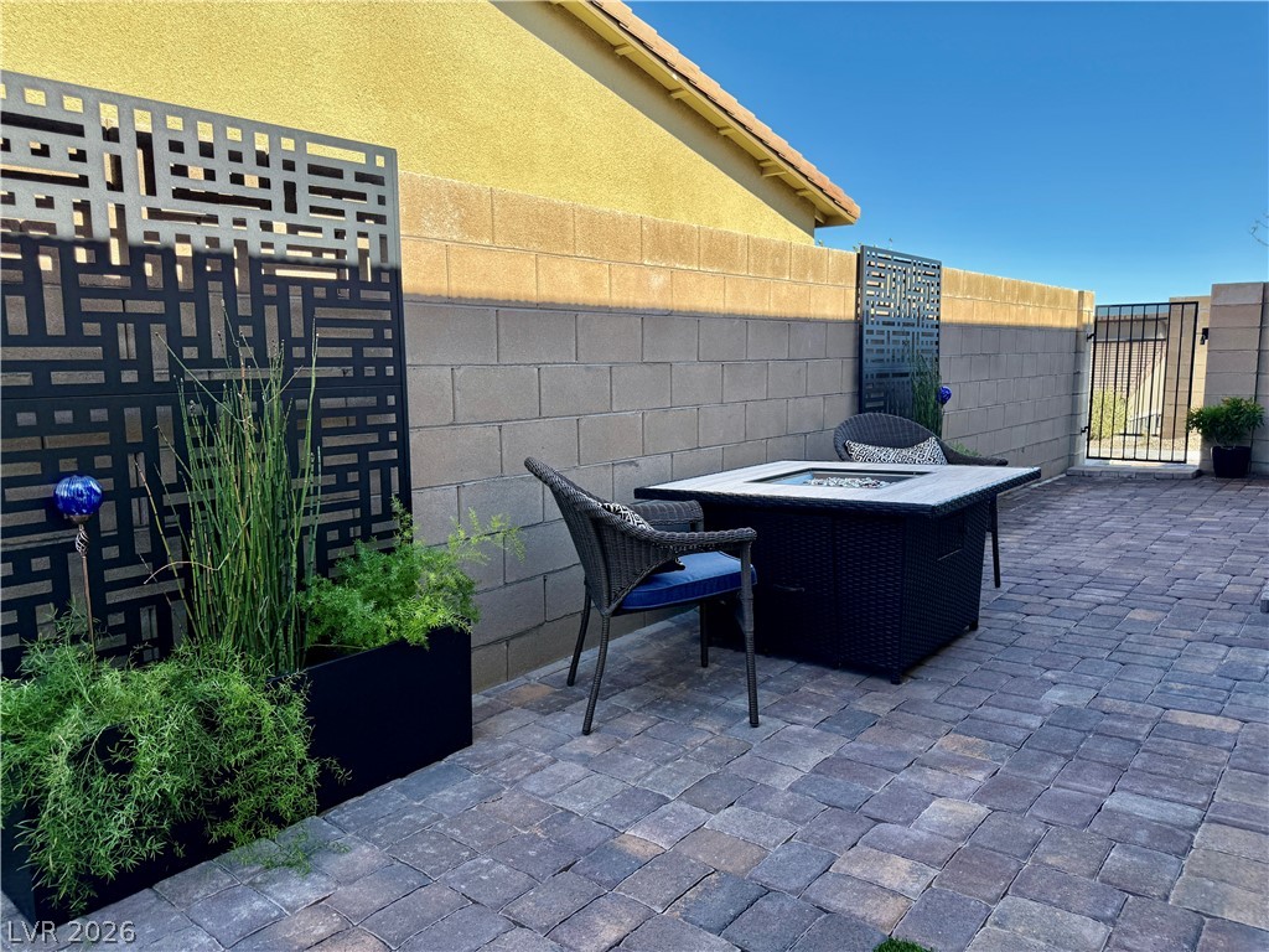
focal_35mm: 24
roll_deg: +0.4
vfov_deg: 56.8
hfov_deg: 71.6
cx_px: 634
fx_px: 880
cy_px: 476
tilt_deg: -7.3
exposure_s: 1/1250
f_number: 1.78
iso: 100
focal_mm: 6.76
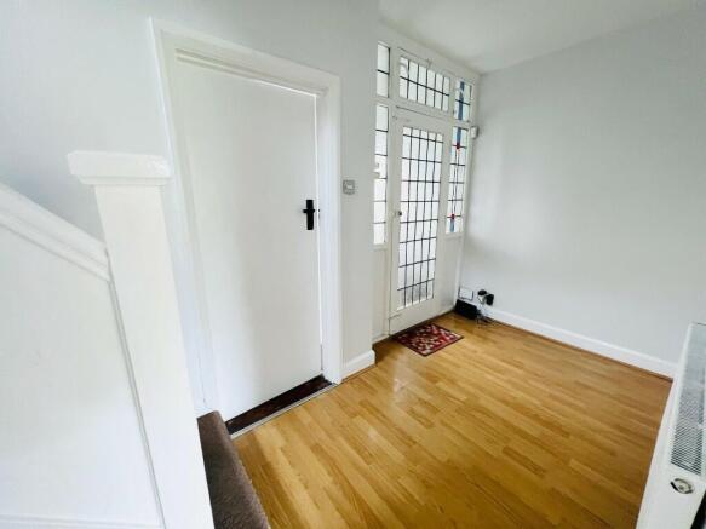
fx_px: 265
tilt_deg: -11.6
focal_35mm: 13
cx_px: 353
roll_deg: +0.3
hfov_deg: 106.2
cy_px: 264
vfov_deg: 89.9
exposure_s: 1/60
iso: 320
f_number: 1.8
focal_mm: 1.57
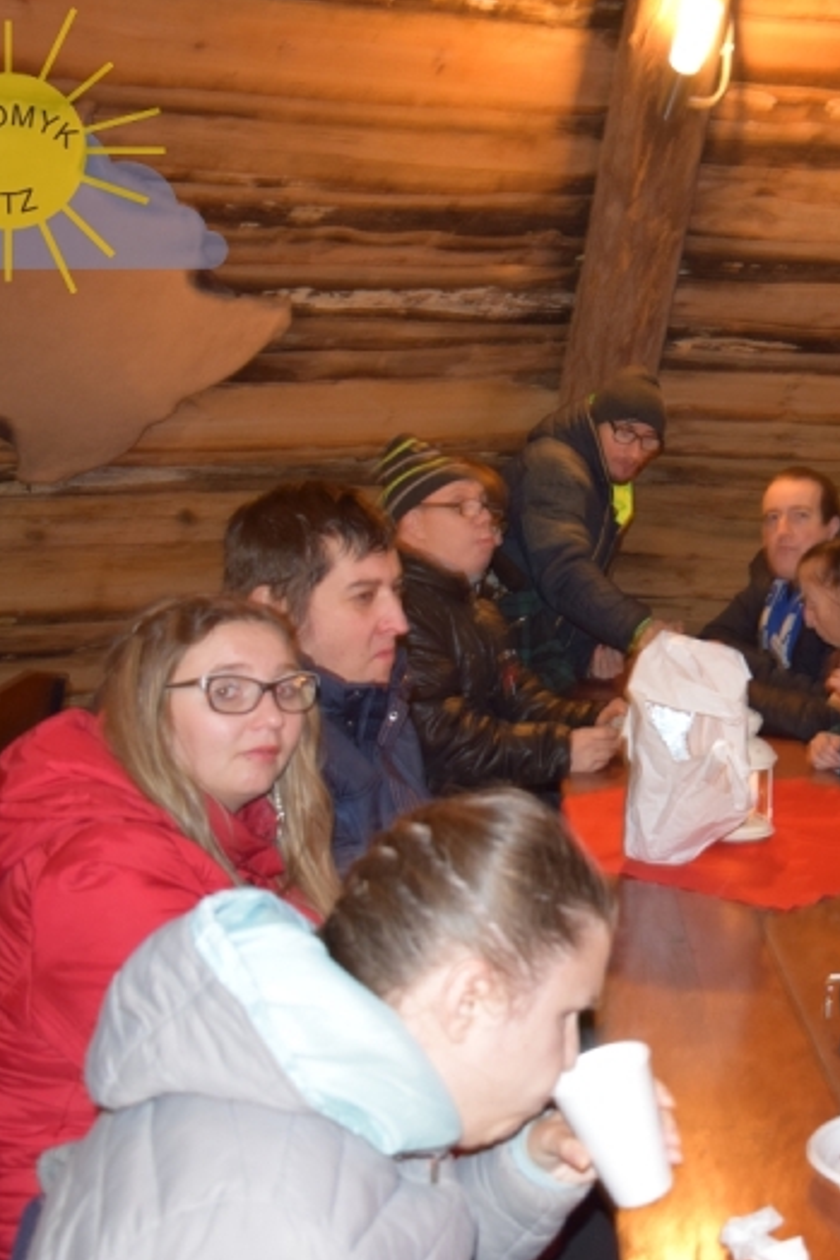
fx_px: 1926
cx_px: 797
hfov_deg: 23.8
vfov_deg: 36.3
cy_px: 632
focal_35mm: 55
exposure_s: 1/6
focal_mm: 24
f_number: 3.8
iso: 800
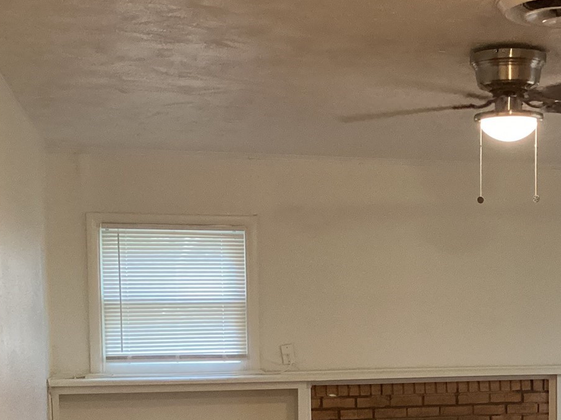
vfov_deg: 20.3
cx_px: 486
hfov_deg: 27.0
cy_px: 423
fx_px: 1134
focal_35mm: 70
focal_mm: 3.3
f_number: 2.4
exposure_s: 1/60
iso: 320
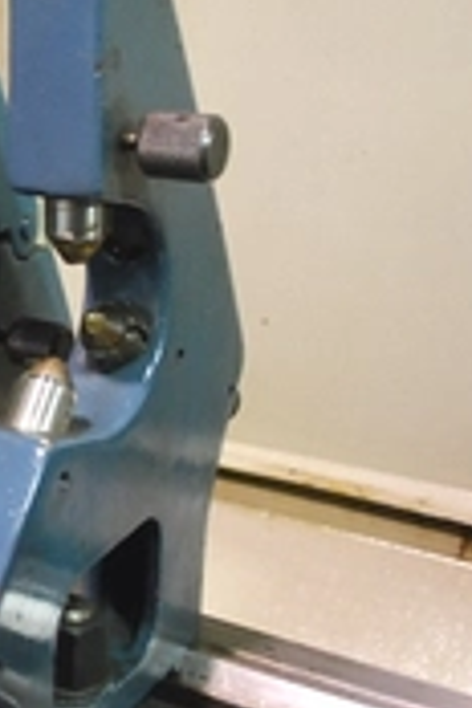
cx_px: -216
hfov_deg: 19.4
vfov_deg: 32.3
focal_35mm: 62
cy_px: 301
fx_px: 1219
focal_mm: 18
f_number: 3.5
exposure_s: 1/15
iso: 1600
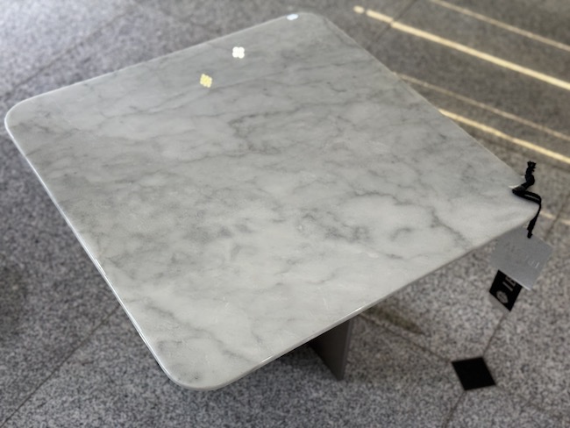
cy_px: 214
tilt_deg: -46.1
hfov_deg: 39.6
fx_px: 791
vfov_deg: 30.3
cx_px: 285
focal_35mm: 48
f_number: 1.78
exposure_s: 1/245
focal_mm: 6.76
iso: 64
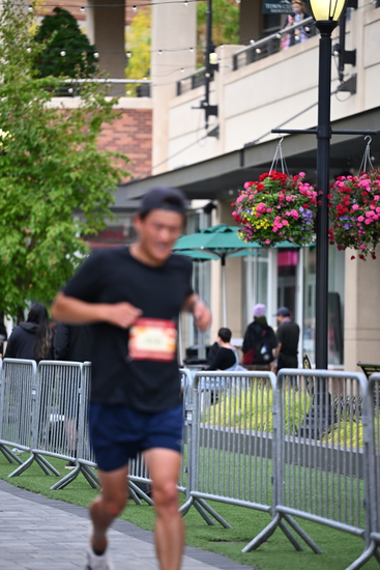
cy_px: 285
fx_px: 2611
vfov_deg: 12.4
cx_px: 190
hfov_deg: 8.3
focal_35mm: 165
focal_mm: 165
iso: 1000
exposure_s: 1/1600
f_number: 2.8
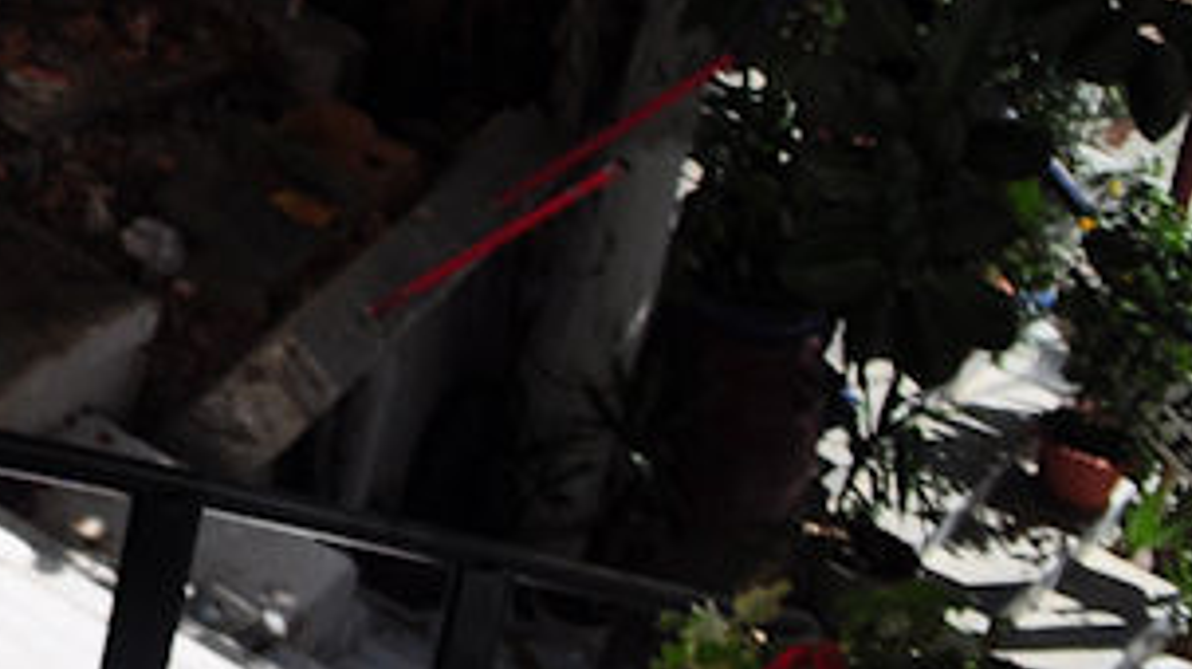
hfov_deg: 15.6
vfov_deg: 9.6
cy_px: -895
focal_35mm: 112
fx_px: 3538
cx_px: -1133
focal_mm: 18
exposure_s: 1/500
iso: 200
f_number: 9
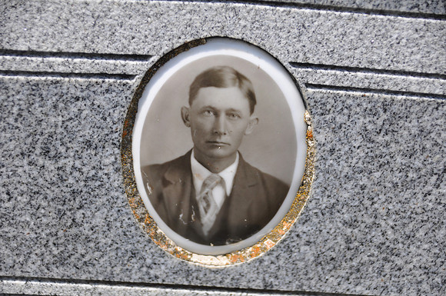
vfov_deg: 9.3
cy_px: 148
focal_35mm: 147
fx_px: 1819
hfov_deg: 14.0
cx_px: 223
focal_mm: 98
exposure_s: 1/500
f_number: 5.6
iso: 220
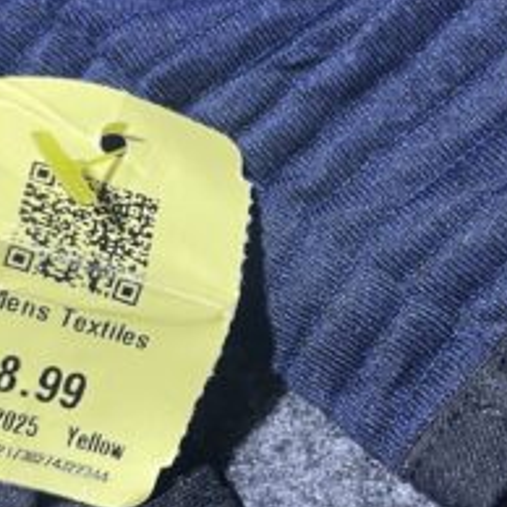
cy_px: 250
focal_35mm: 63
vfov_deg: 27.3
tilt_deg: -53.0
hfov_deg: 27.3
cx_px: 269
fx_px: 1044
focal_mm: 4.2
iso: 160
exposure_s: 1/50
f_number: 1.6
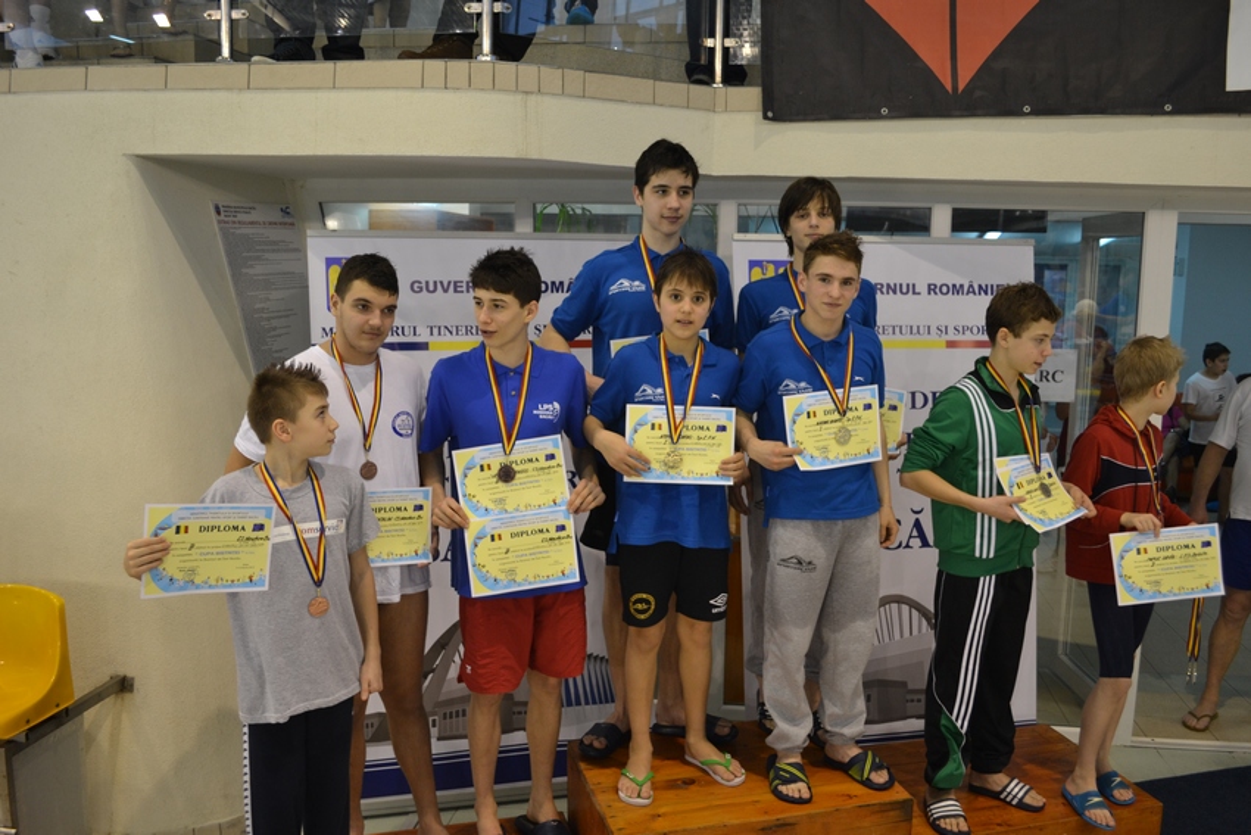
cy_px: 418
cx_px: 626
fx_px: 1043
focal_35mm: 30
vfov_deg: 43.6
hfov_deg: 61.9
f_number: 4
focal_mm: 20
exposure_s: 1/60
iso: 400
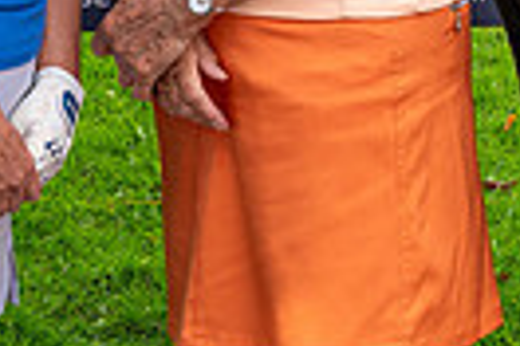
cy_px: -452
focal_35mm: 197
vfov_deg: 6.7
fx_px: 2845
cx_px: 264
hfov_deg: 10.4
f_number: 8
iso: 160
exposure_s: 1/160
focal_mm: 40
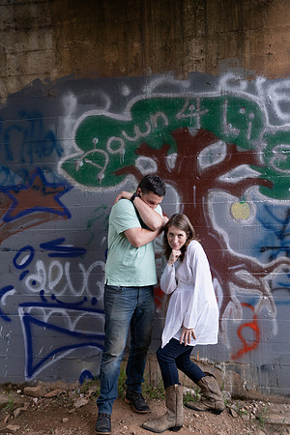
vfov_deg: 57.2
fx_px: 399
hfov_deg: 40.0
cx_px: 145
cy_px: 218
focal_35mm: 33
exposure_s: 1/125
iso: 400
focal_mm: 33
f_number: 3.5
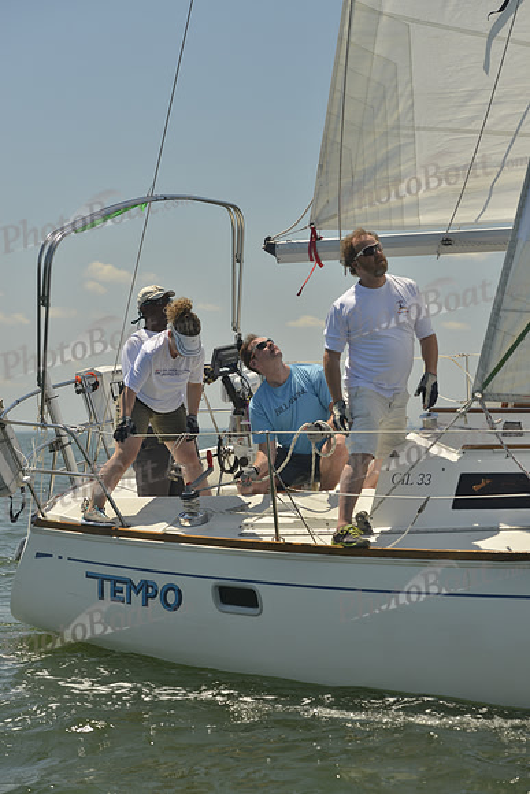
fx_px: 1986
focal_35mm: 90
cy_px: 397
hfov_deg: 15.2
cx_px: 265
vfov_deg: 22.6
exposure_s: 1/640
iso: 200
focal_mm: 90
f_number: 6.3
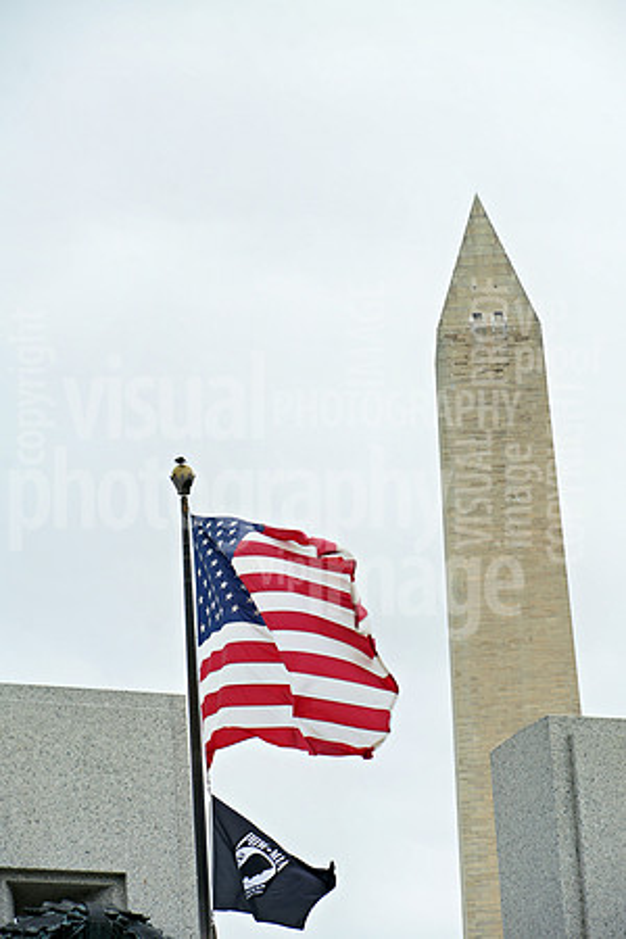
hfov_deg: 8.0
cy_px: 470
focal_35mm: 172
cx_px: 313
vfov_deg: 11.9
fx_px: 4499
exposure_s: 1/125
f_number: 10
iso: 100
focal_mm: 115
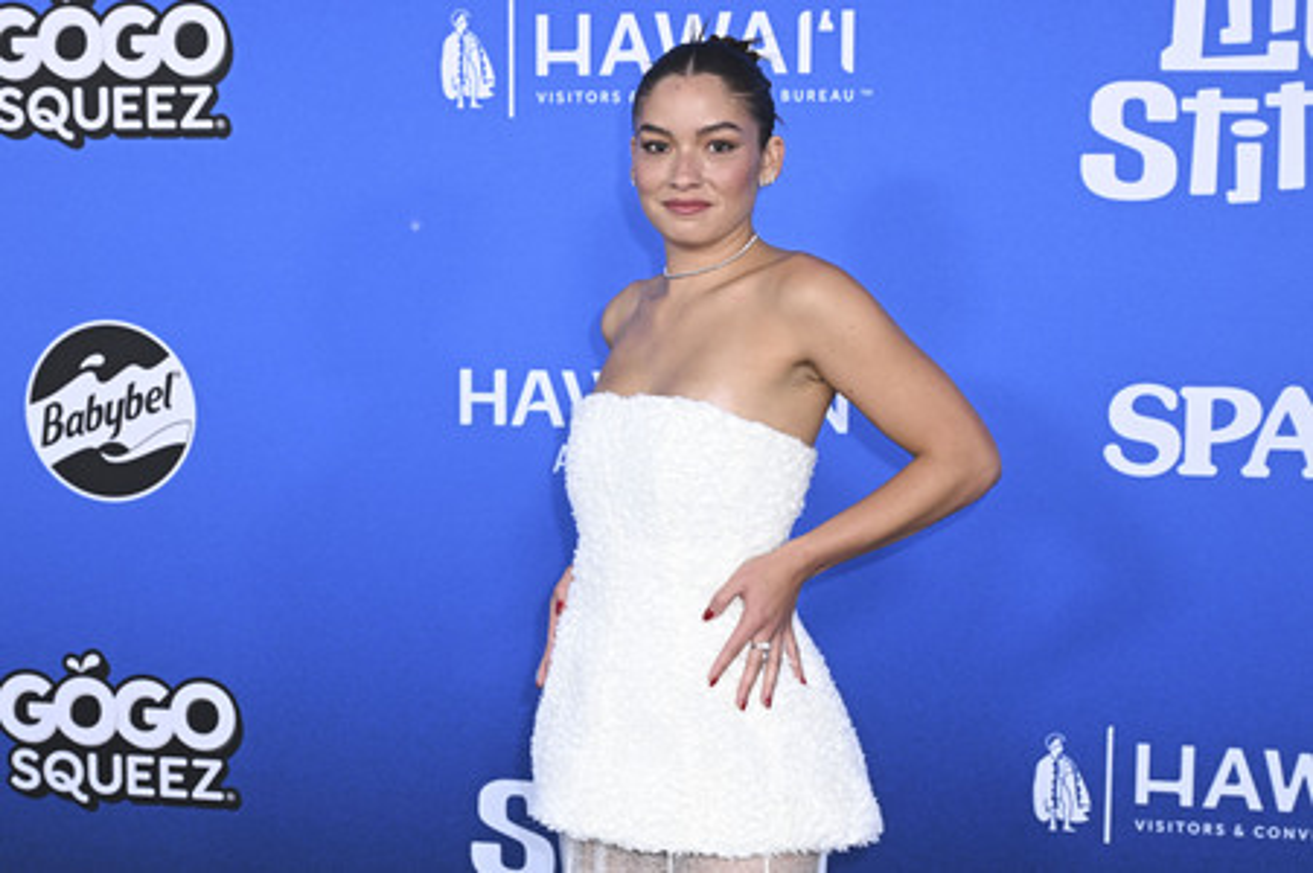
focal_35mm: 49
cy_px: 436
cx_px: 656
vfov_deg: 27.5
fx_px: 1786
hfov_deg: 40.4
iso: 1600
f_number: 6.3
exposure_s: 1/200
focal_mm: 49
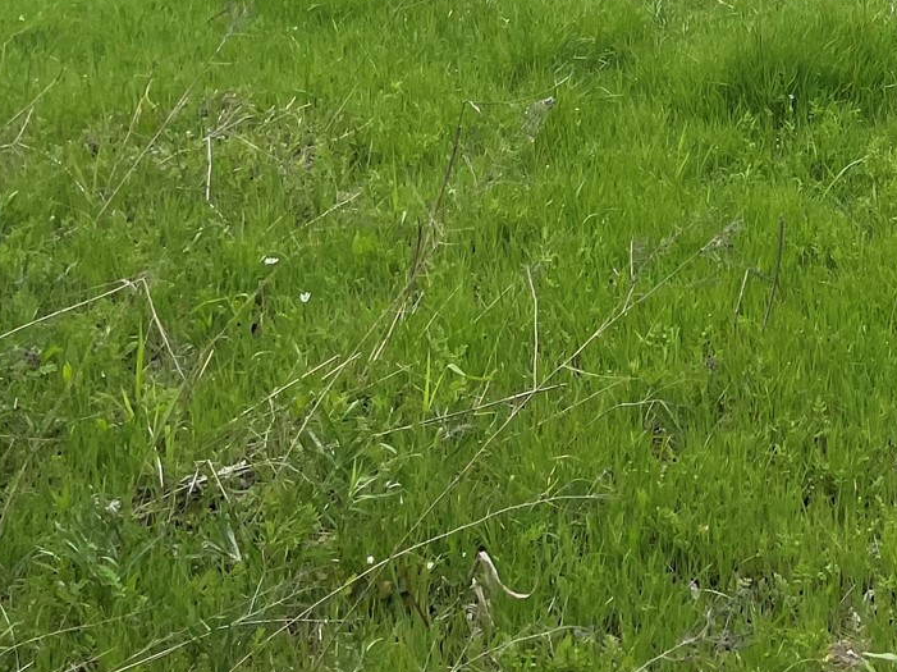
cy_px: -285
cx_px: 1155
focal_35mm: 76
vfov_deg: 17.7
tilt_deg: -3.6
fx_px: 1968
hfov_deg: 22.9
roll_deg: -2.1
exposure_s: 1/3509
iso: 32
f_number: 1.6
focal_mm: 4.2
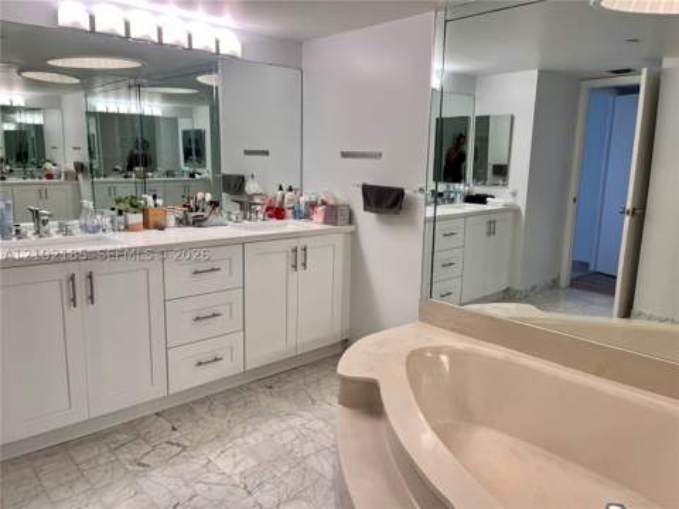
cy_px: 254
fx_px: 510
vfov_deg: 53.1
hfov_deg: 67.3
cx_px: 340
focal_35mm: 26
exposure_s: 1/120
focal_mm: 5.1
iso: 100
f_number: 1.6
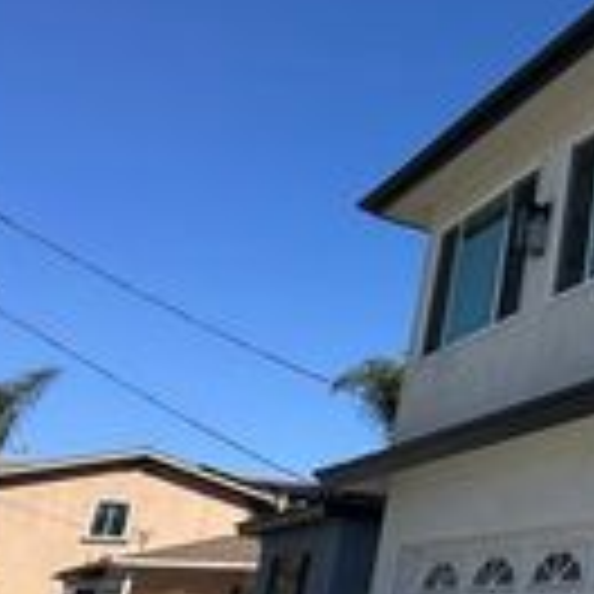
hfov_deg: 24.0
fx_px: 912
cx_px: 986
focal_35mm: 47
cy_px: 362
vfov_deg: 35.9
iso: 50
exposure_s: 1/3509
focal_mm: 2.22
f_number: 2.2
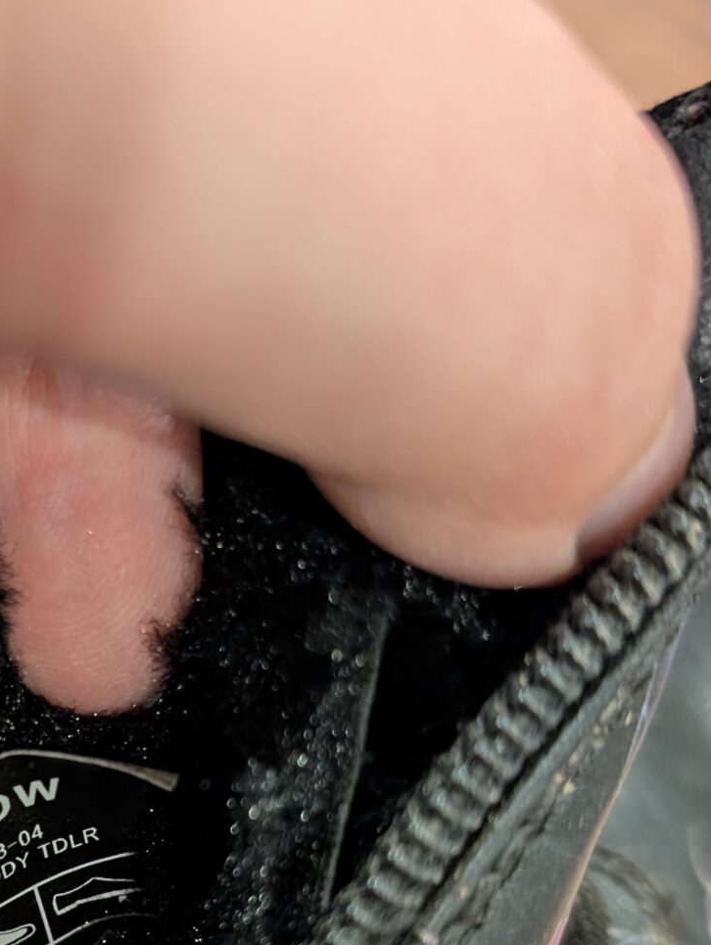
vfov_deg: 36.4
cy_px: 728
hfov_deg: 27.3
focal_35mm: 51
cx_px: 31
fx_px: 1393
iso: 699
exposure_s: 1/60
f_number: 1.68
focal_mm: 6.9
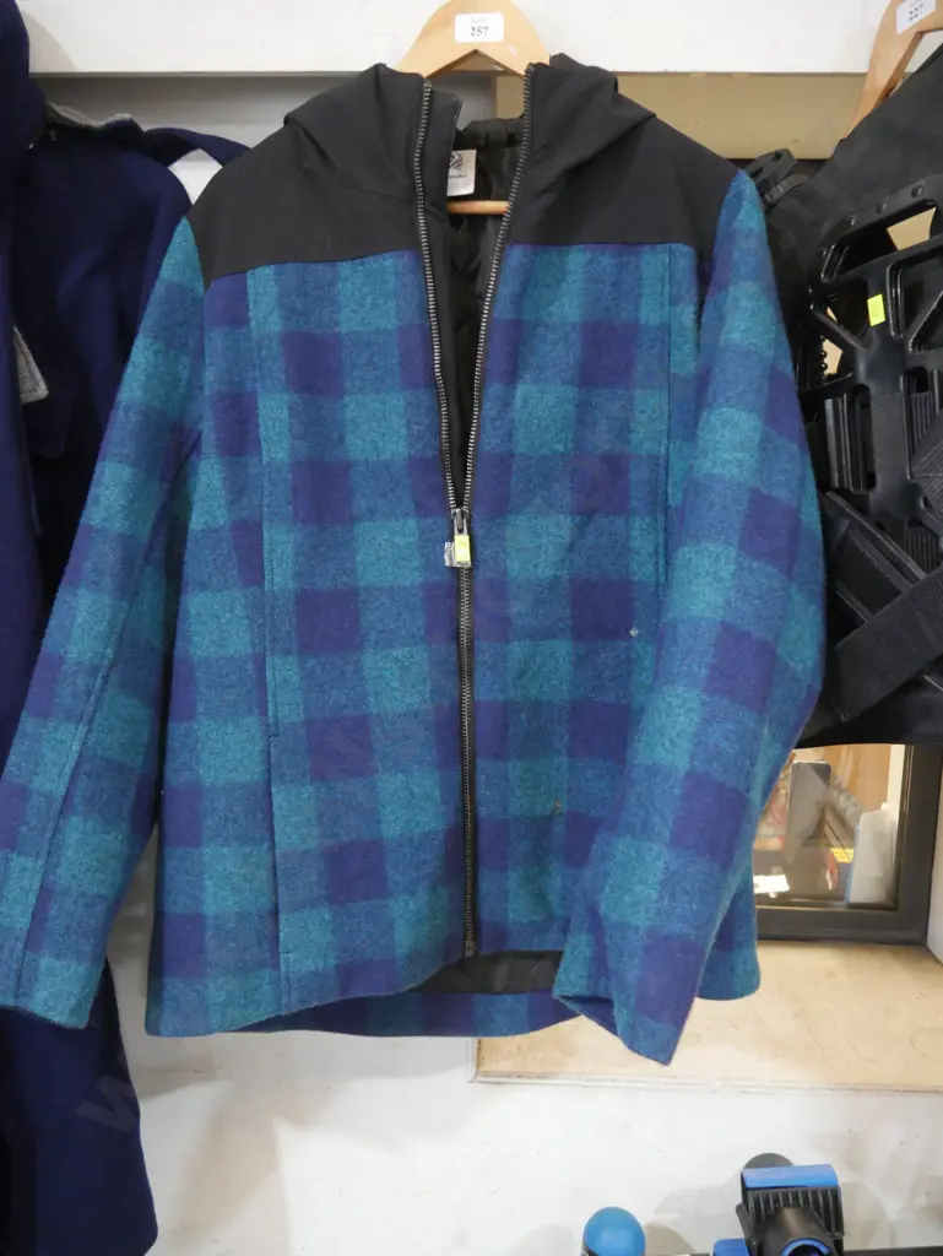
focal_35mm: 28
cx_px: 472
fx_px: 1016
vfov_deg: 63.4
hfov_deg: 49.8
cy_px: 628
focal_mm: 14
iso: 2000
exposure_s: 1/60
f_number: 3.5
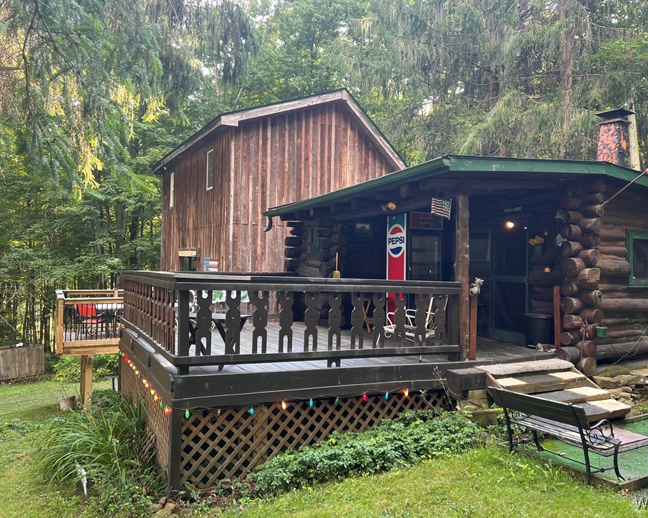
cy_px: 251
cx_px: 350
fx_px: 537
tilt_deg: +0.8
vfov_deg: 51.5
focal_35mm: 28
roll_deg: -1.0
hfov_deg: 62.1
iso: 64
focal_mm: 5.7
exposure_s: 1/121
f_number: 1.5
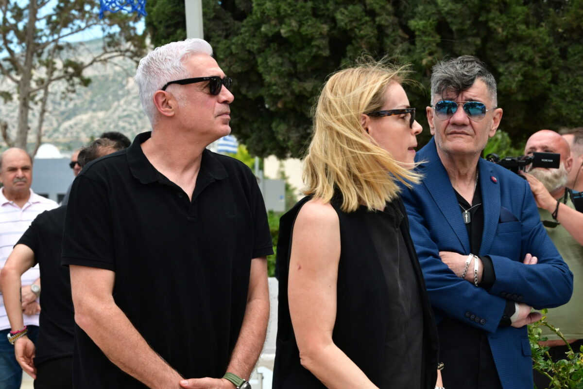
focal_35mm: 144
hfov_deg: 14.3
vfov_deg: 9.5
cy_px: 194
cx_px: 292
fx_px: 2332
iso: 800
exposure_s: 1/500
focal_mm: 96
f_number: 10
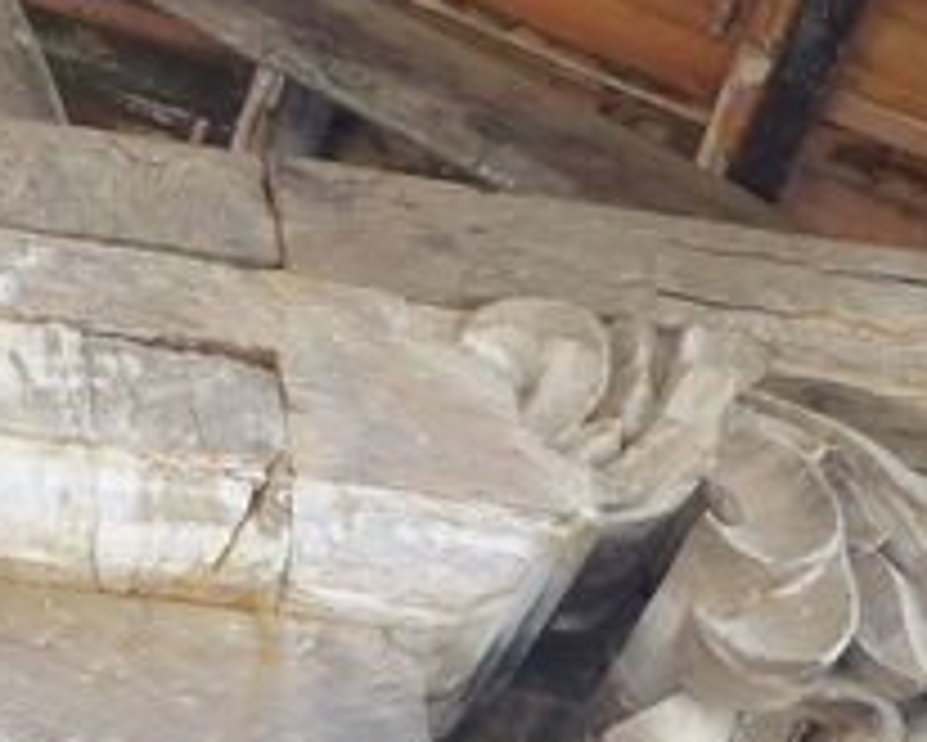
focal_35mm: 201
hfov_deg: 9.6
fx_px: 5517
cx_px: 333
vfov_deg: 7.7
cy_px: 720
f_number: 4.1
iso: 160
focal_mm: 9
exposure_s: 1/60
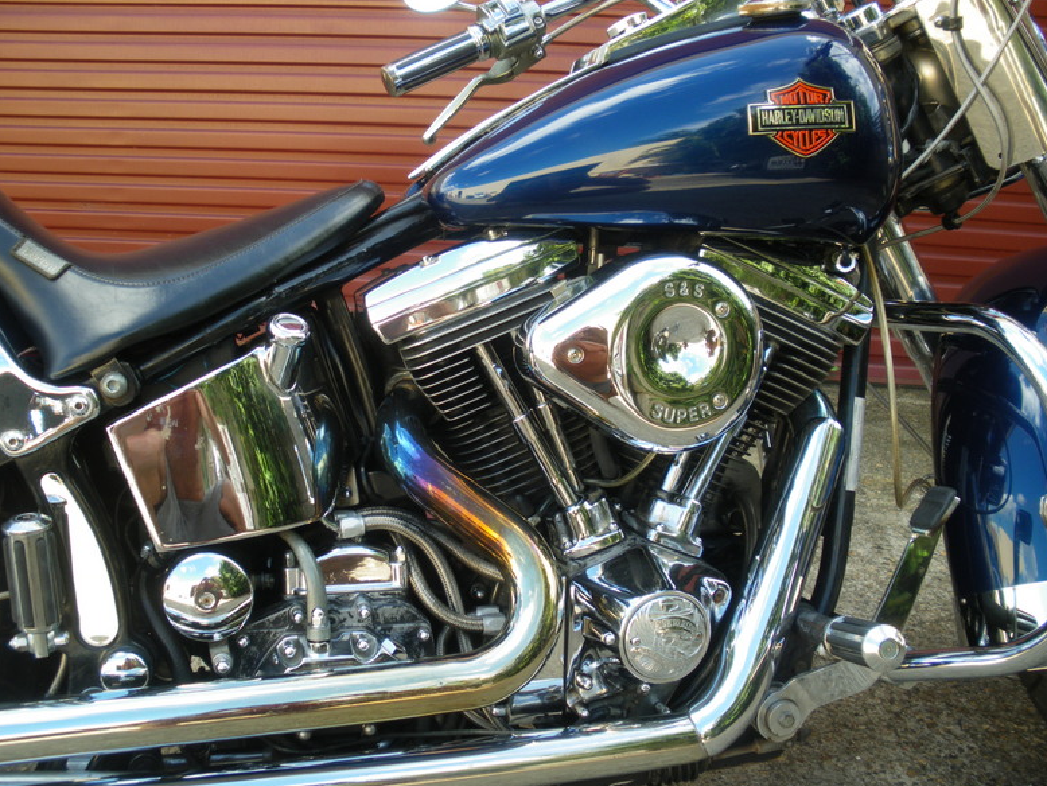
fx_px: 1119
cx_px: 532
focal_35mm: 37
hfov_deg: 50.1
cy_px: 401
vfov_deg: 38.7
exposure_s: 1/80
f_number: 3.5
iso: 64
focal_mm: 6.3
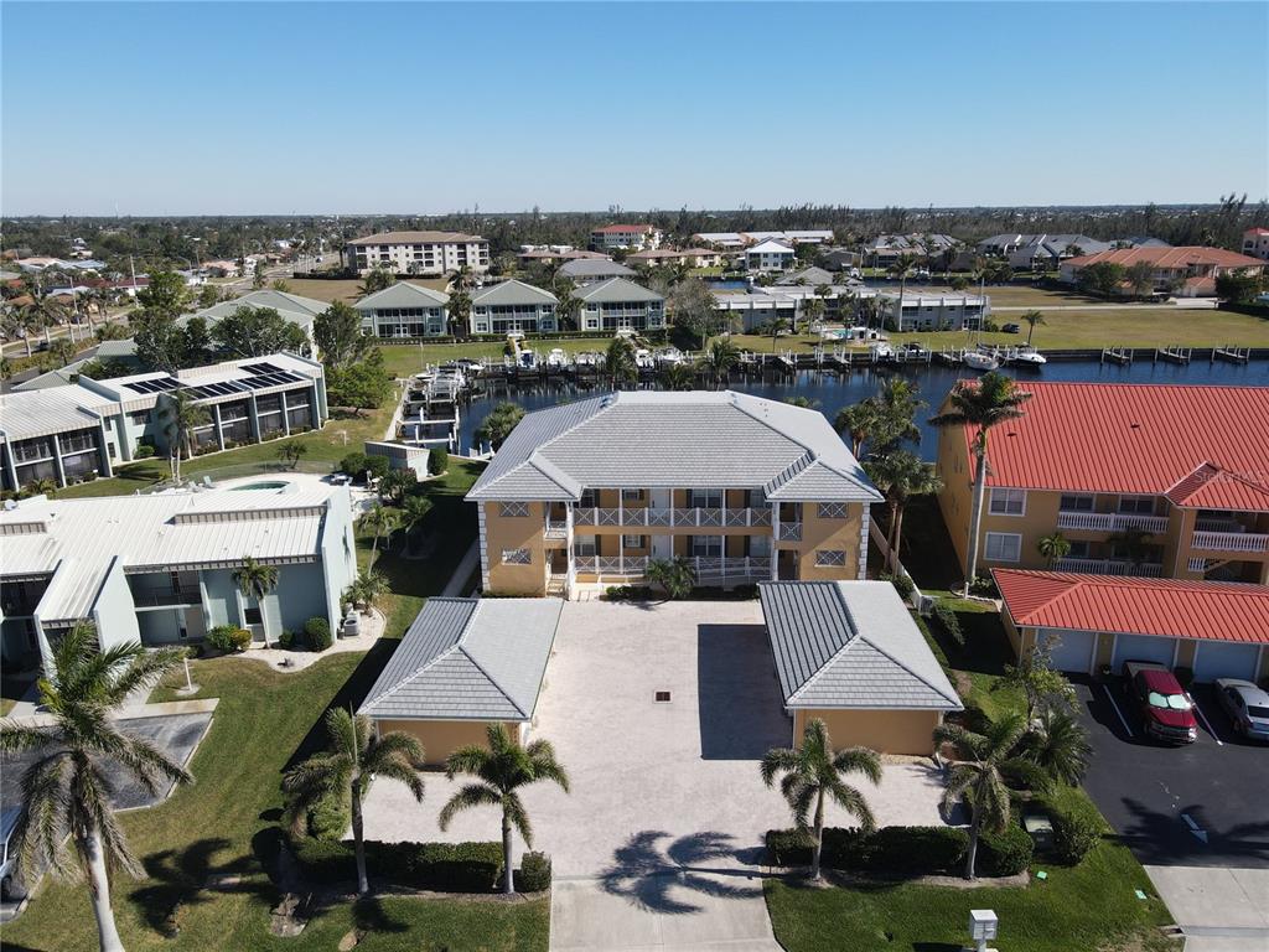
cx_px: 634
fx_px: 880
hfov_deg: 71.6
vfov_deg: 56.8
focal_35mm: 24
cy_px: 476
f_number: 2.8
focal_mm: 4.5
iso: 100
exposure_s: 1/725
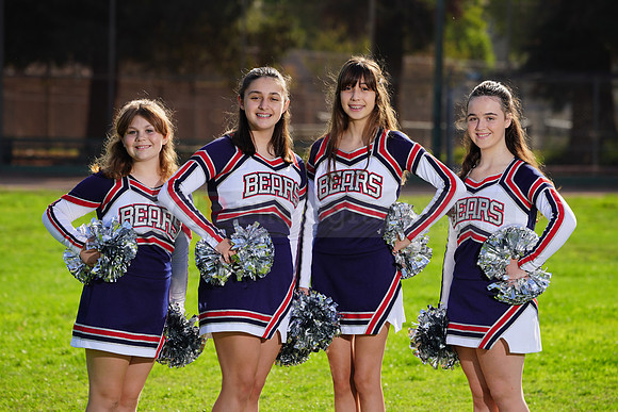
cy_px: 206
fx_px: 4447
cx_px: 309
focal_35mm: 259
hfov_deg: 7.9
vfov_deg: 5.3
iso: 100
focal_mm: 259
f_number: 8
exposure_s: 1/250
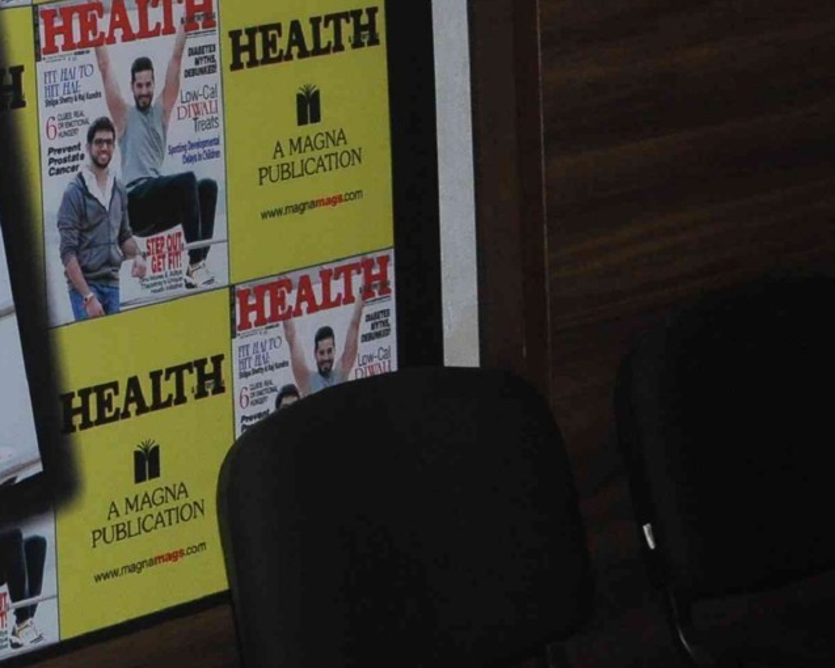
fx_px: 2587
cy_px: -76
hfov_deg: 16.0
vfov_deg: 14.4
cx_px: -583
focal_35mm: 105
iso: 1000
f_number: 10
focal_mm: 21
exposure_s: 1/200
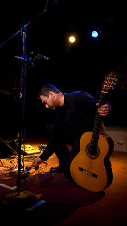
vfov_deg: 58.0
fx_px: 203
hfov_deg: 34.7
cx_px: 69
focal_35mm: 34
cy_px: 112
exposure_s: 1/60
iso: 800
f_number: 2.8
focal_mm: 20
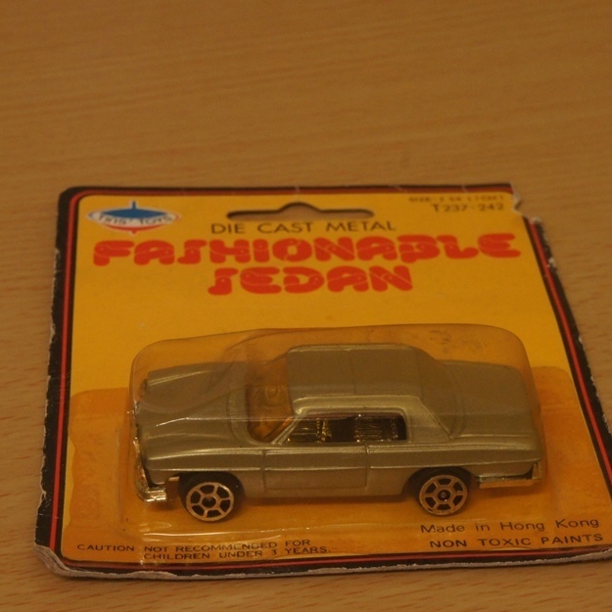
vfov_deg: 18.1
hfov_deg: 18.1
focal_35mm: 96
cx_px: 311
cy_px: 331
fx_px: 1920
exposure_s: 1/8
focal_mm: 46
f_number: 13
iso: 1600
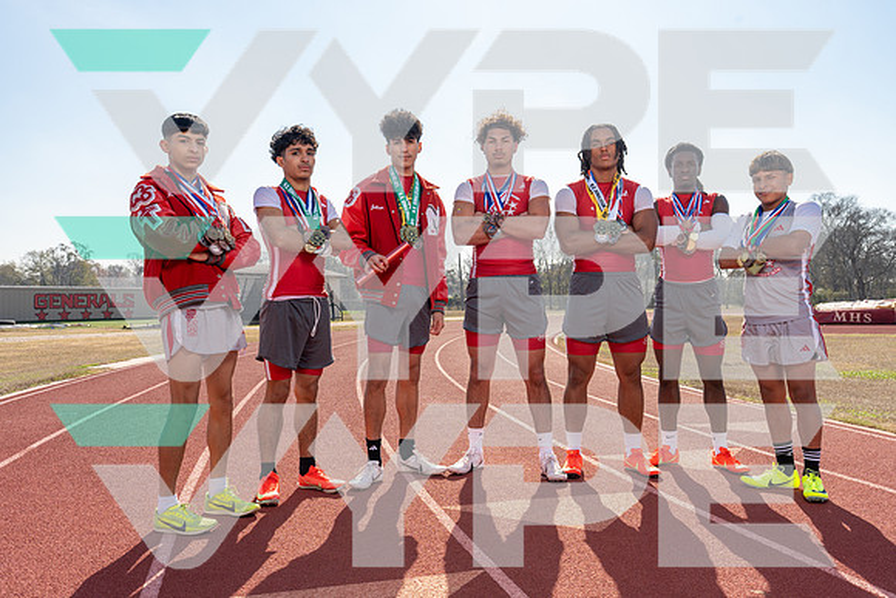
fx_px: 722
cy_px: 299
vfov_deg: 45.0
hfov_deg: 63.6
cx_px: 448
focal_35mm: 29
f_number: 9
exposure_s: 1/200
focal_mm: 29
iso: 125
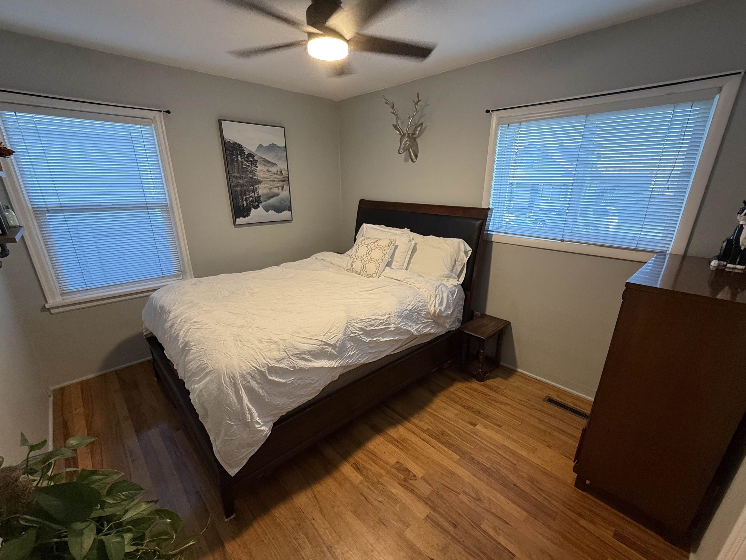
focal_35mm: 15
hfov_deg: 98.2
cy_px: 294
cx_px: 372
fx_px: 323
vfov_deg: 81.7
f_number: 2.2
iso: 200
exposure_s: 1/60
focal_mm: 2.22
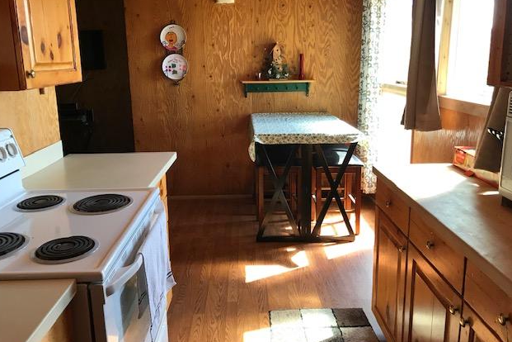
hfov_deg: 61.9
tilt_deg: -11.3
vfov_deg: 43.5
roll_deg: +0.6
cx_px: 252
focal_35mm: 30
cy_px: 153
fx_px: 427
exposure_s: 1/40
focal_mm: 3.99
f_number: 1.8
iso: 25
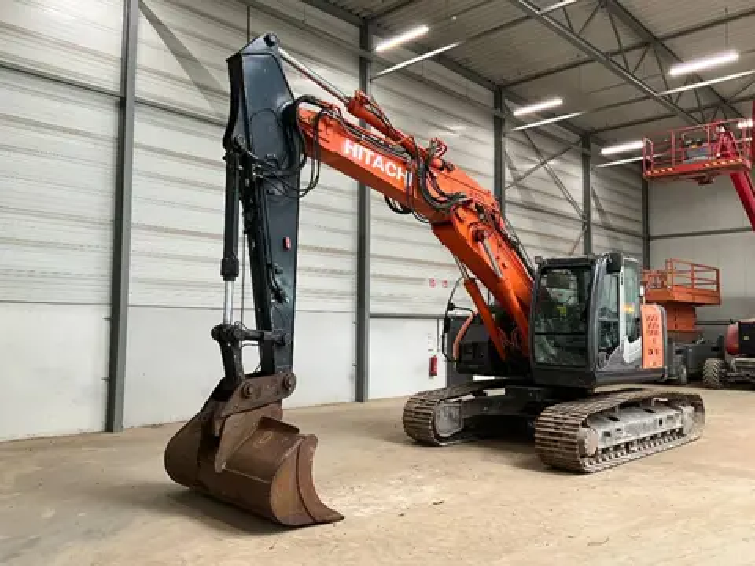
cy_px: 283
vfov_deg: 48.2
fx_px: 633
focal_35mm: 29
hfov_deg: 61.7
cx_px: 378
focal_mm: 3
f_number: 1.8
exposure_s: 1/60
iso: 80
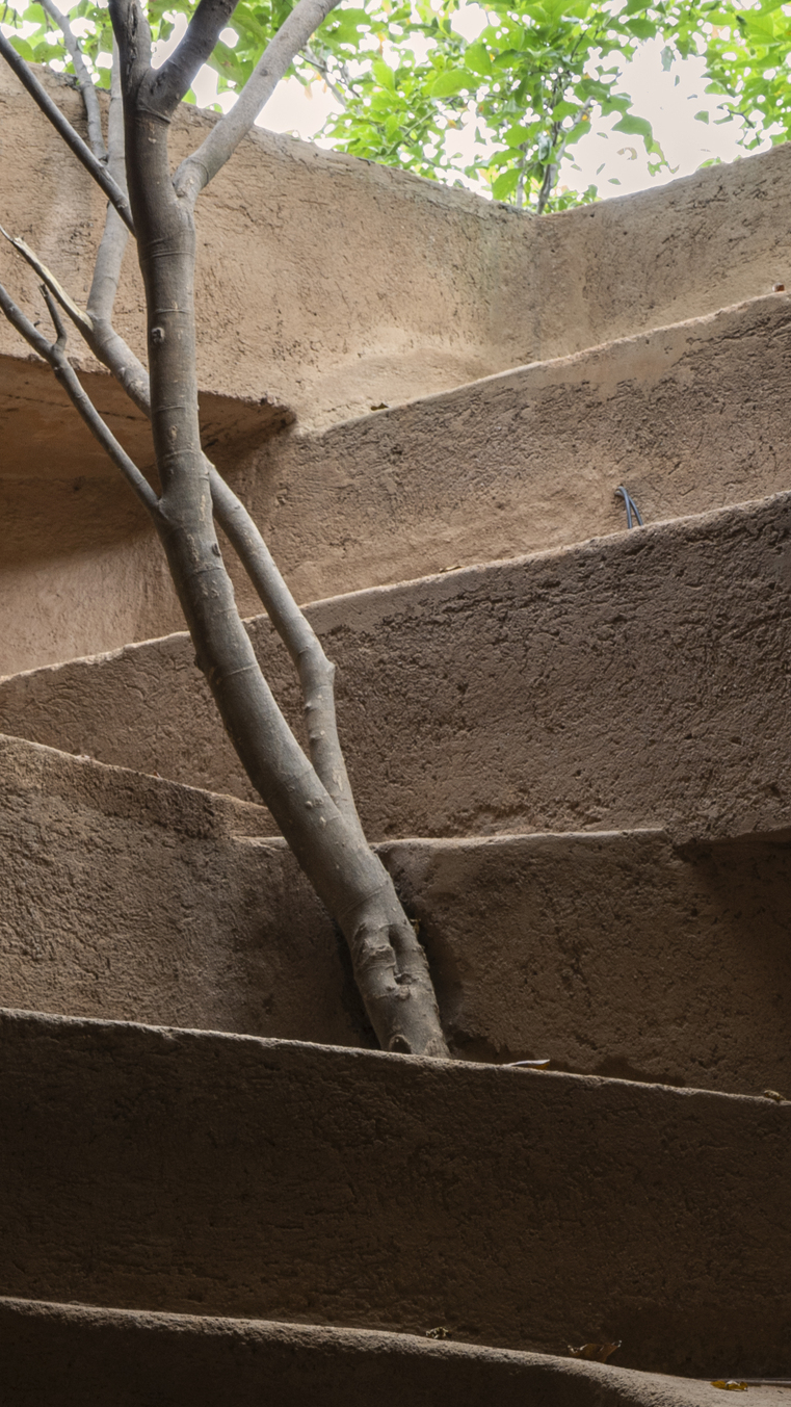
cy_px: 1401
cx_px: -53
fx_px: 2685
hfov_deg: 16.3
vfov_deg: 27.7
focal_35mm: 72
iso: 400
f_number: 8
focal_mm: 31
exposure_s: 1/5
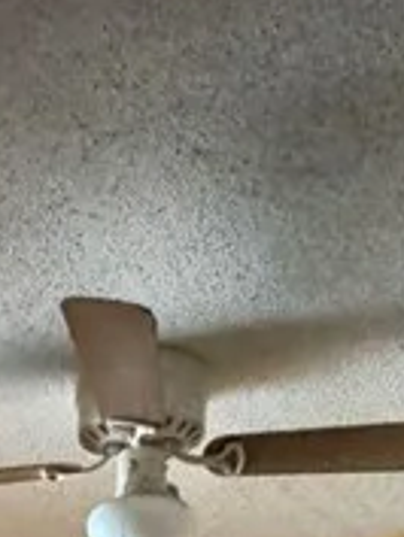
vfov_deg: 16.4
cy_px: 1153
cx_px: 18
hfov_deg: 17.9
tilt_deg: -7.1
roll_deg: +1.2
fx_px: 1259
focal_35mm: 81
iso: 1250
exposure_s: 1/49
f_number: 2.2
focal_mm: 2.22
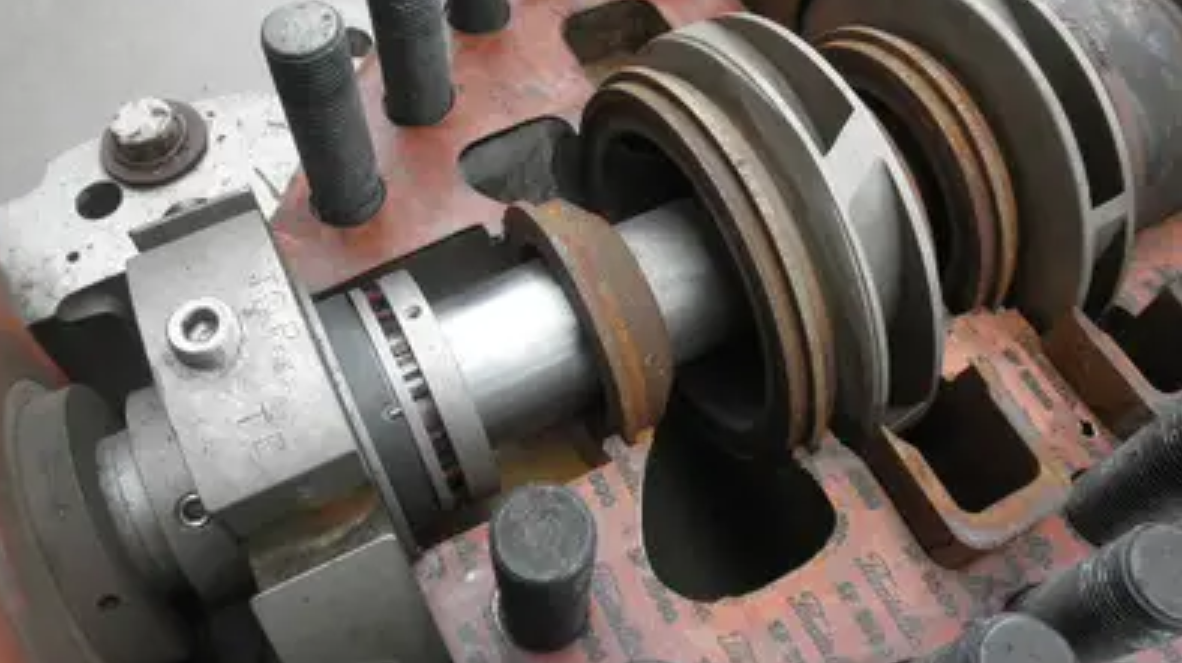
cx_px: 585
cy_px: 264
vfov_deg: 37.6
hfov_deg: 62.7
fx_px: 971
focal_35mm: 31
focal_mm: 5
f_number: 3
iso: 64
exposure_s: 1/125
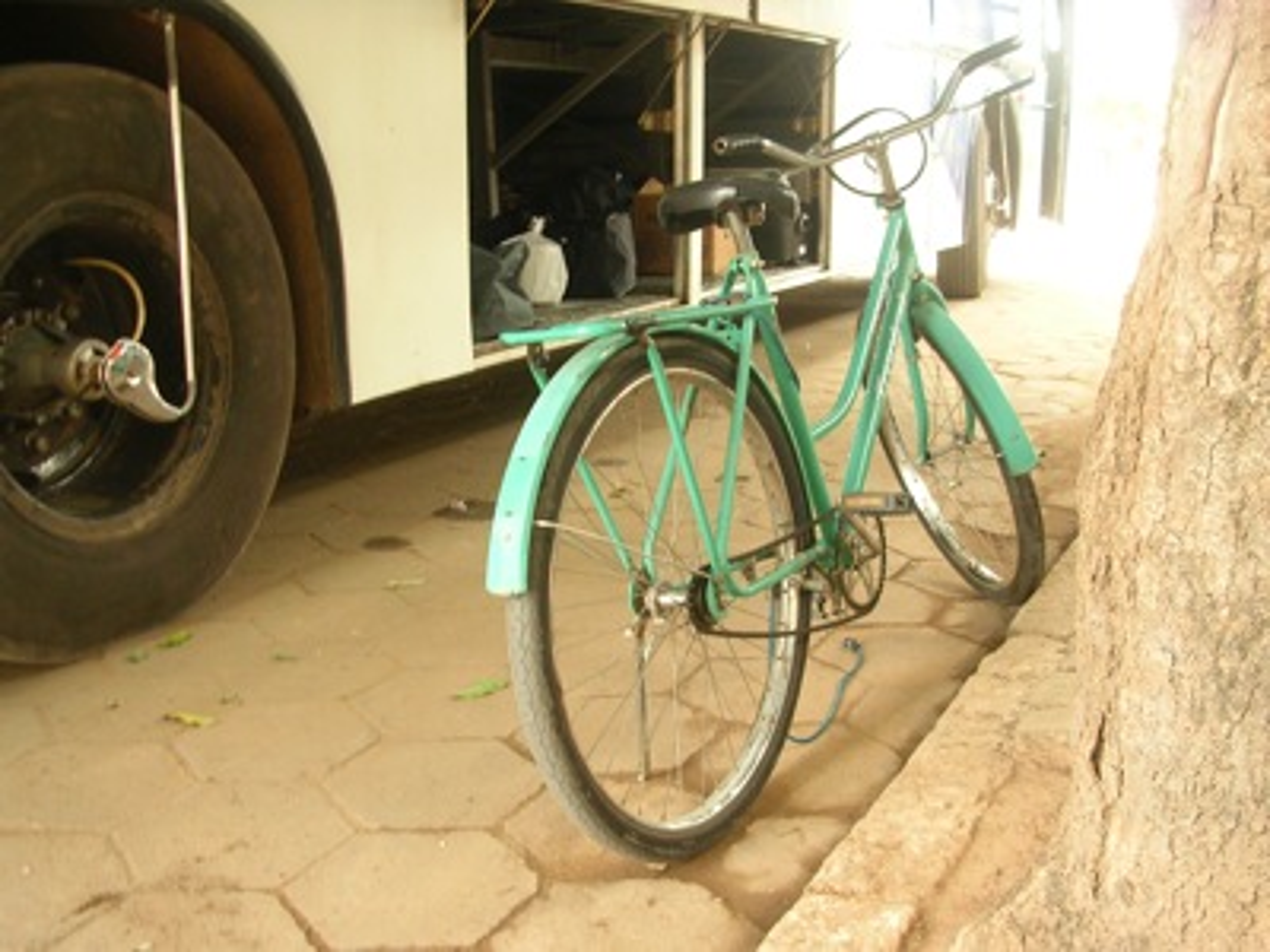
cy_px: 476
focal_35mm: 38
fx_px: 1394
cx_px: 635
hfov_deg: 49.0
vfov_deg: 37.7
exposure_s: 1/5.8
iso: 93
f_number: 2.8
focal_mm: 5.8
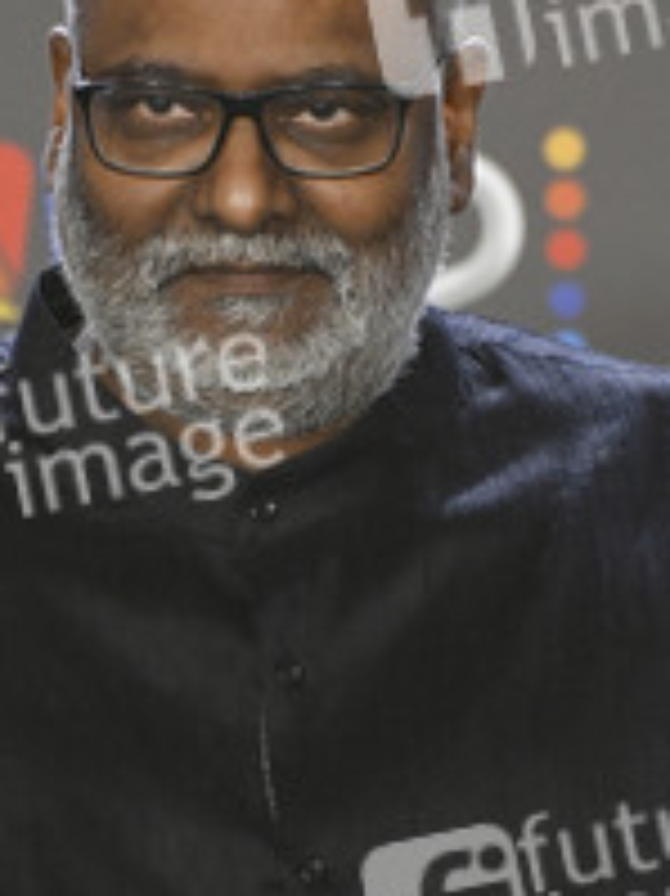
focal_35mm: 482
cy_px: 666
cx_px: 184
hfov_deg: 3.1
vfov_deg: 4.1
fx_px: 12452
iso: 6400
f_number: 8
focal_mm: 250
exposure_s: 1/320
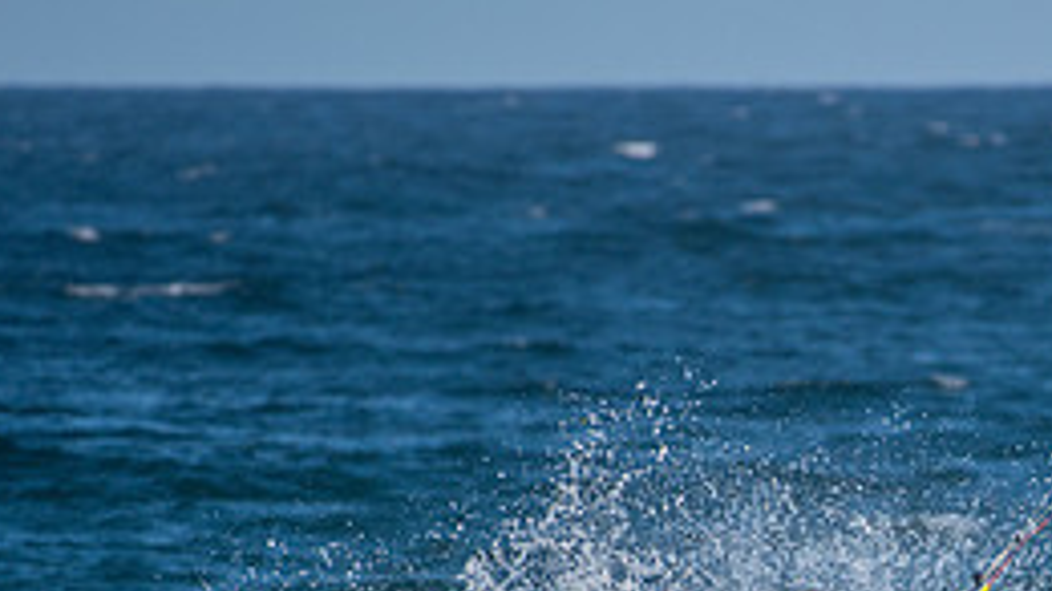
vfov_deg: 1.0
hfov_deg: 1.9
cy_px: 743
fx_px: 32540
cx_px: 890
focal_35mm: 1167
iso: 640
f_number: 5.6
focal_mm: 500
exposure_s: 1/4000
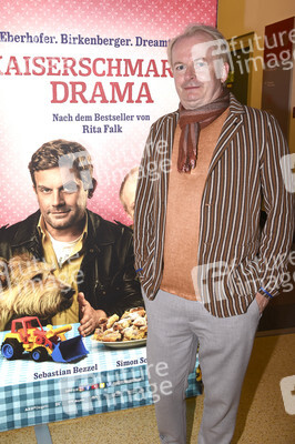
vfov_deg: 60.3
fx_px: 382
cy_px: 222
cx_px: 148
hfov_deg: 42.3
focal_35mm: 31
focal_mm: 31
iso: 500
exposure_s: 1/125
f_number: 6.3
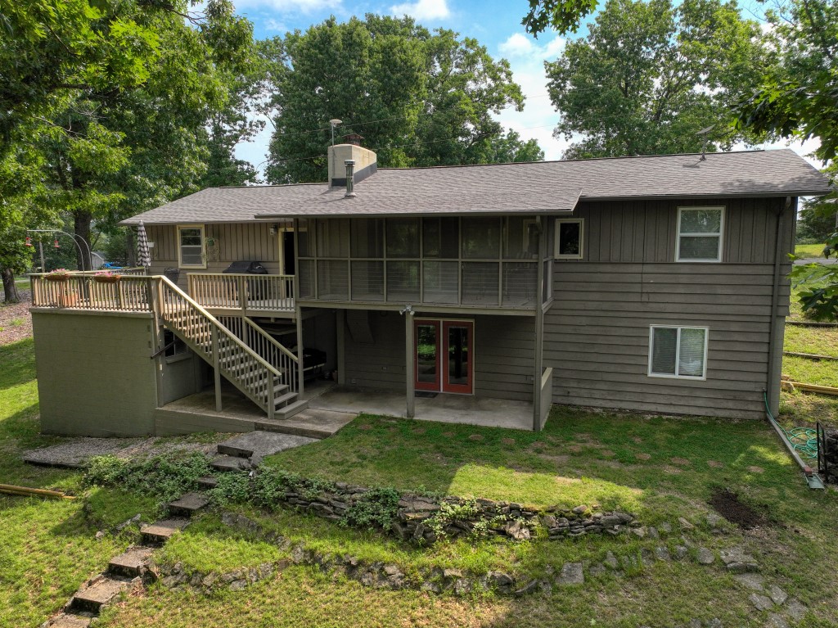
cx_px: 419
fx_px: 581
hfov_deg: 71.6
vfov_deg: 56.8
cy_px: 314
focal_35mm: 24
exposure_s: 1/3200
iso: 250
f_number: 2.8
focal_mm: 12.3
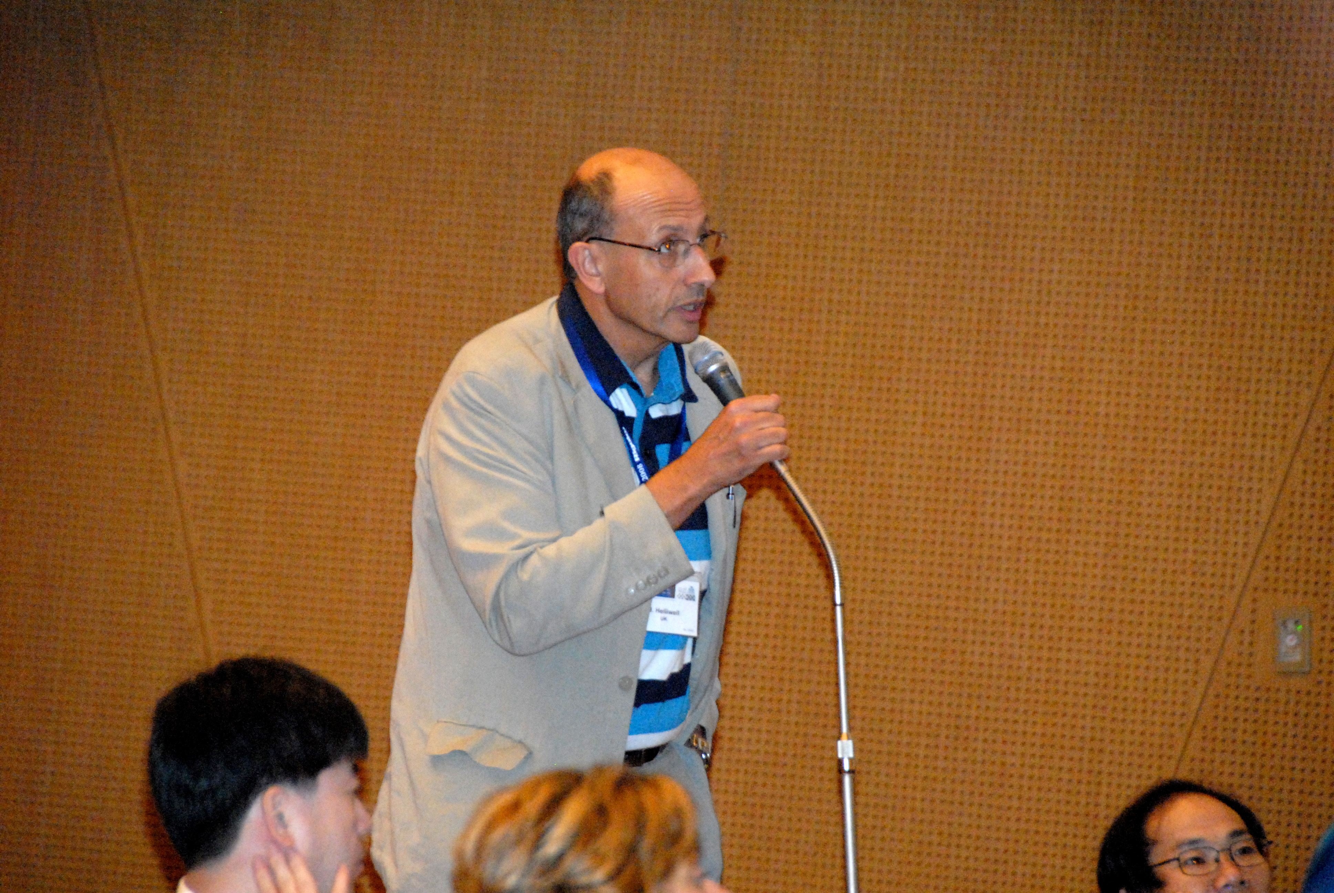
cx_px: 667
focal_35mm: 300
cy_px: 446
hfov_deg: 6.9
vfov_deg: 4.6
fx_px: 11130
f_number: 5.6
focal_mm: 200
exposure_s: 1/30
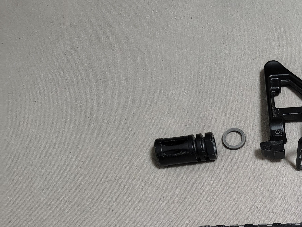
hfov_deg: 30.6
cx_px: 344
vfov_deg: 24.8
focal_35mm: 55
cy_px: 249
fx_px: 480
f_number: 1.8
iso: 1314
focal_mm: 5.56
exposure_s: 1/50
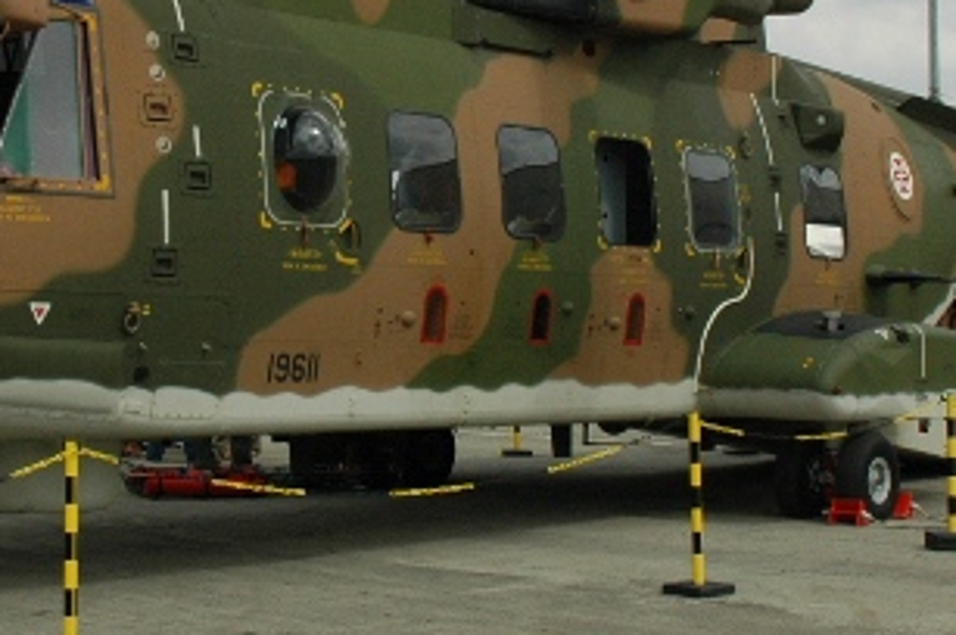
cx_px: 315
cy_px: 153
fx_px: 2281
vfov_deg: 15.8
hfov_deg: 23.6
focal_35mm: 86
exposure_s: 1/500
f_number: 11
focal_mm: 22
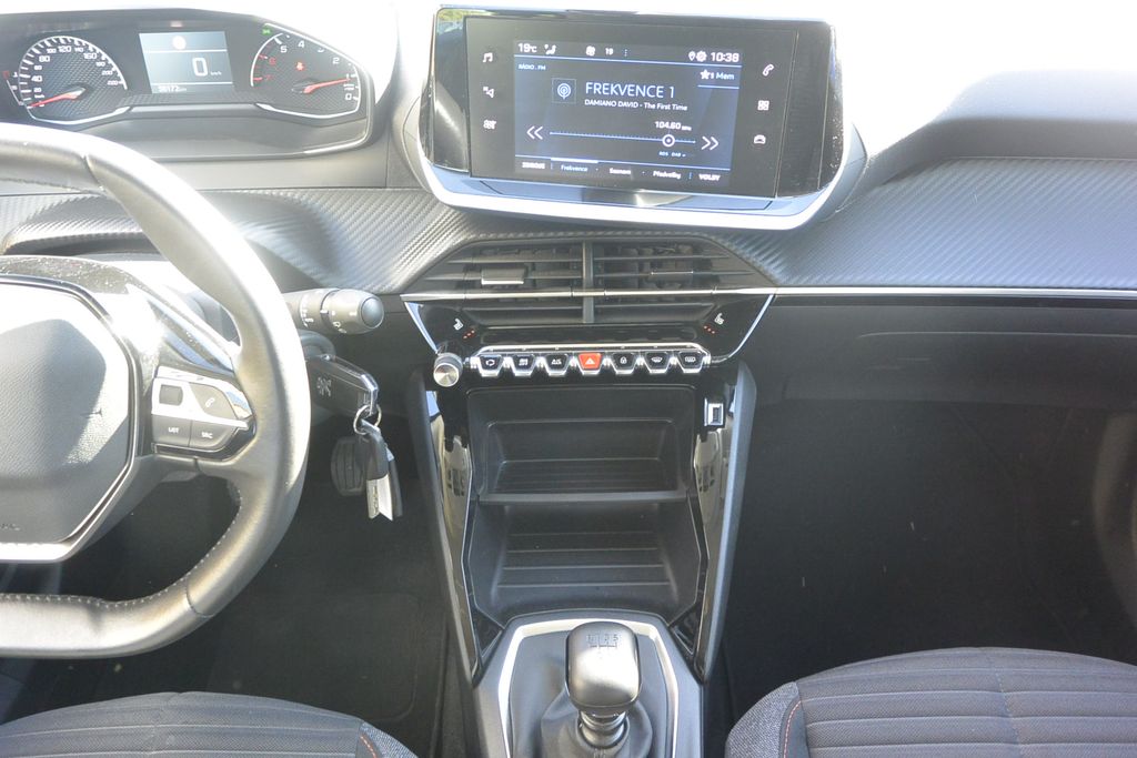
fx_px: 853
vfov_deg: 47.9
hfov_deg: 67.4
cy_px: 379
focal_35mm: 27
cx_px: 568
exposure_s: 1/60
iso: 560
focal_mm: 10
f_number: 3.5
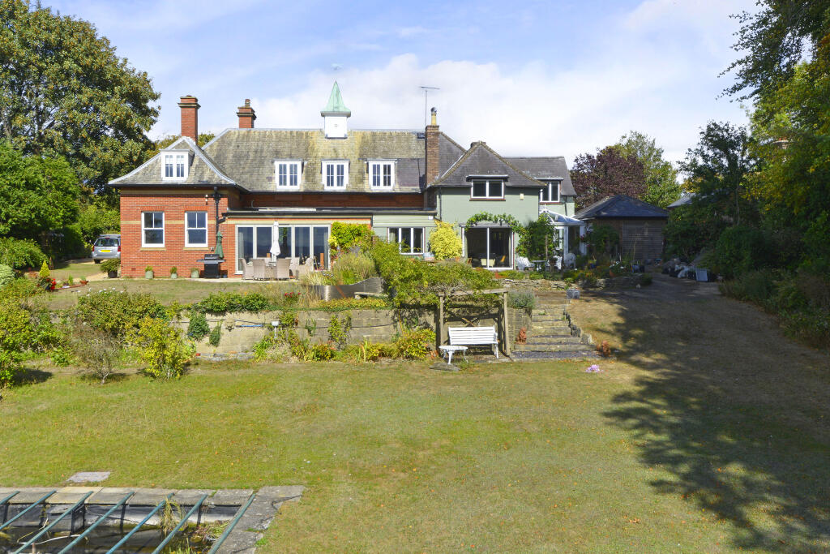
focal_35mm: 35
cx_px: 415
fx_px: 807
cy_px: 277
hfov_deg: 54.4
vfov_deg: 37.9
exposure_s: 1/200
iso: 400
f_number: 18
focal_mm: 35
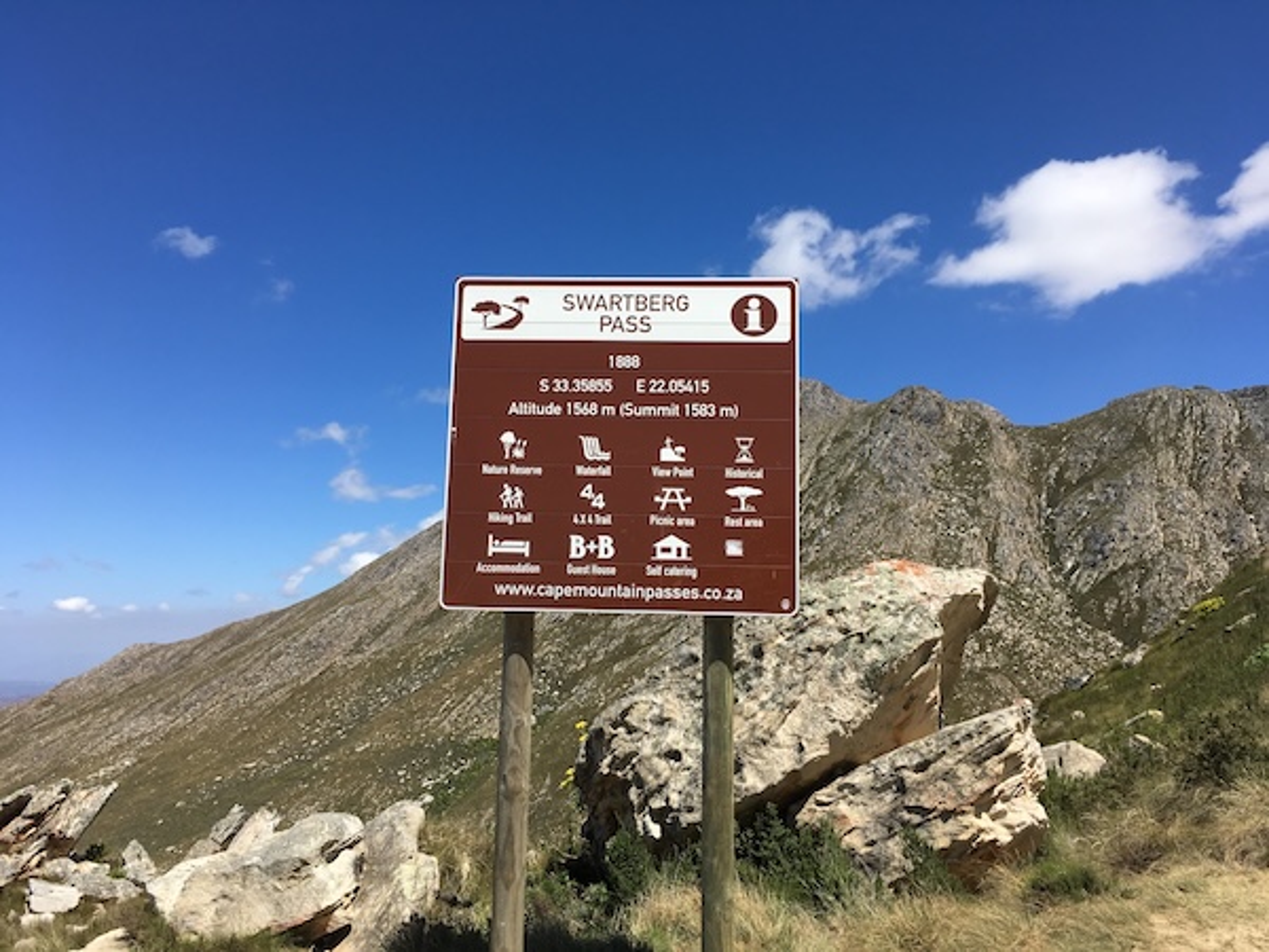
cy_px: 476
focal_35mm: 29
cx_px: 634
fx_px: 1063
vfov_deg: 48.2
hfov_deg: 61.7
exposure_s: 1/2024
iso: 25
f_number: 2.2
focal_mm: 4.15
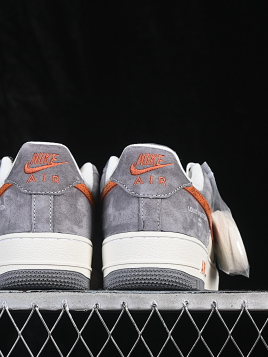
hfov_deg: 13.6
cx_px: 100
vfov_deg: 18.0
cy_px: 178
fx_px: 1125
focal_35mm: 109
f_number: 7.1
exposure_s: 1/80
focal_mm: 50
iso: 160
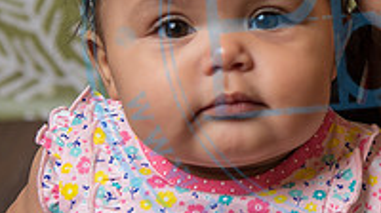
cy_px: 18
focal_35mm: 137
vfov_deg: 8.8
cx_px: 356
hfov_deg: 15.5
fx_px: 1383
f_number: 4
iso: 200
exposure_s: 1/200
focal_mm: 45
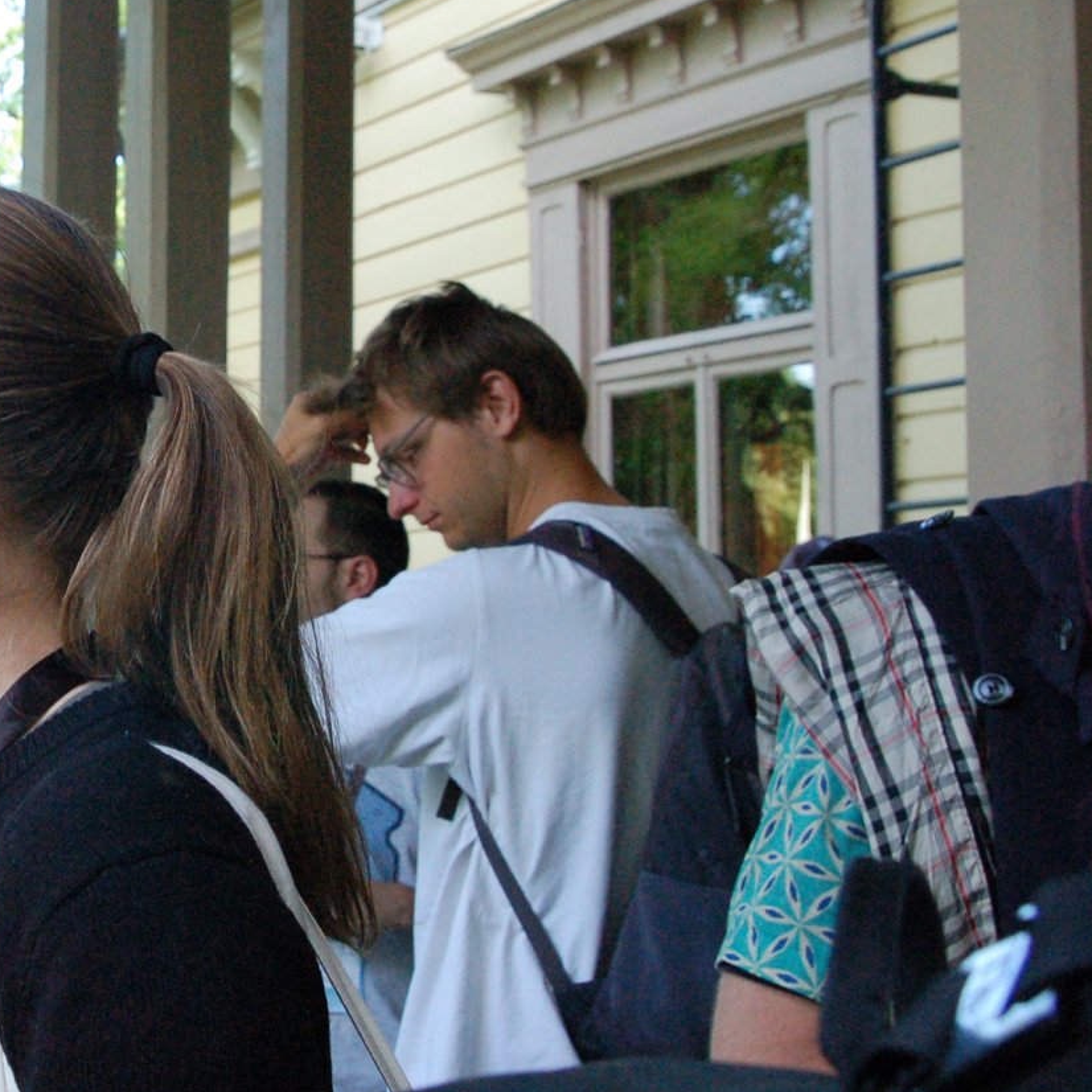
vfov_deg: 23.3
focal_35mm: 74
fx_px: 2641
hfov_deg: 22.5
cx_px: 15
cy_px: 419
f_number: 8
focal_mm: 24
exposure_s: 1/125
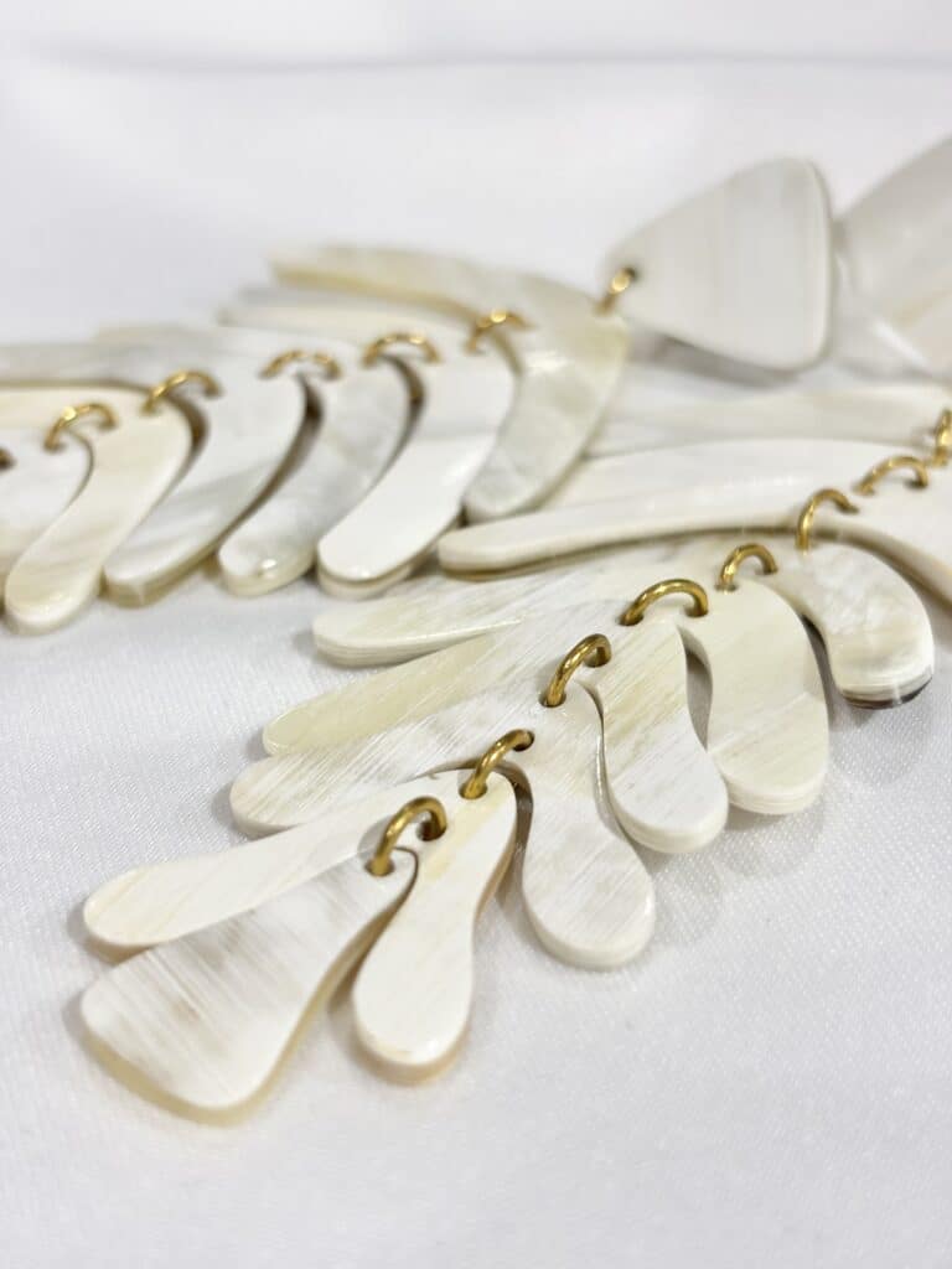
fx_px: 1907
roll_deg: +5.1
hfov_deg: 28.0
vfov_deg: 36.8
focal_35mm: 52
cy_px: 634
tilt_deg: -34.3
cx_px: 476
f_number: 1.6
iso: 32
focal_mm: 5.96
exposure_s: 1/250
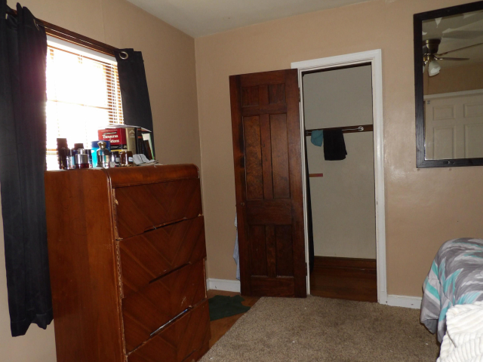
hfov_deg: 69.4
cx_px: 245
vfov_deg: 54.9
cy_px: 186
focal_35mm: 25
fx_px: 349
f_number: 3.2
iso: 200
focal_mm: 4.3
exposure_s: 1/26
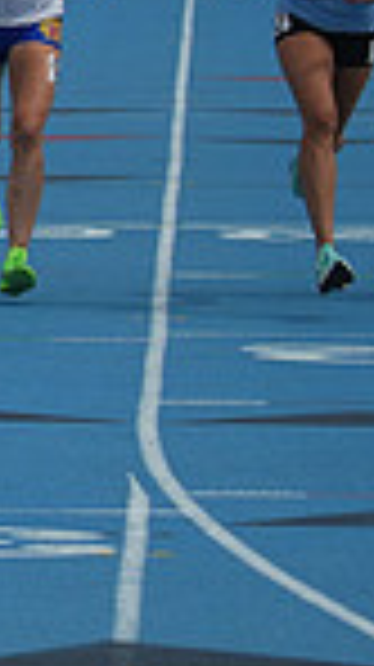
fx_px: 9825
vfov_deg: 3.9
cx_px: -910
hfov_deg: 2.2
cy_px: -20
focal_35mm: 556
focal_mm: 135
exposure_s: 1/5000
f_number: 5.6
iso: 500
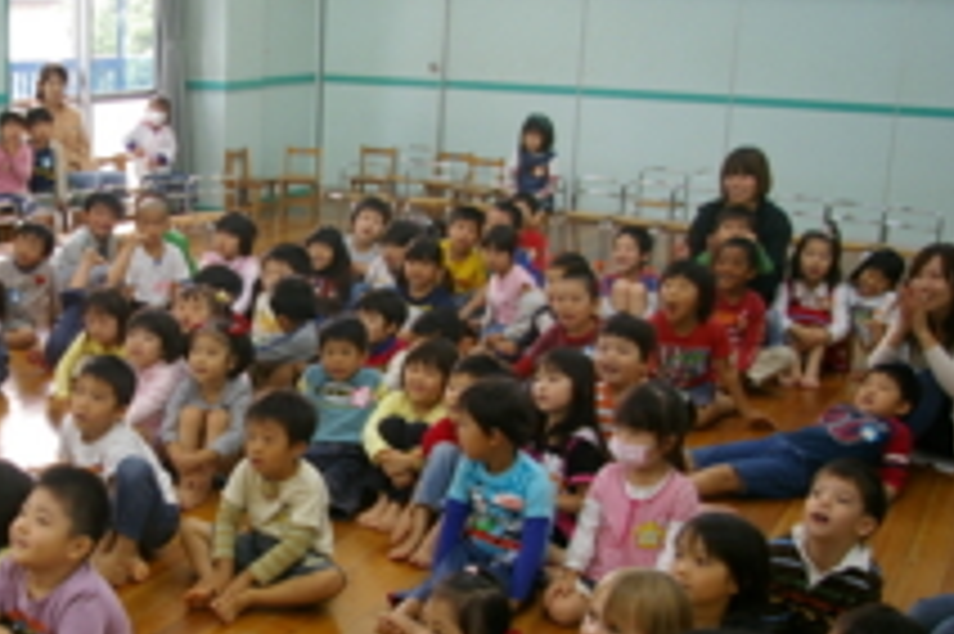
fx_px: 1350
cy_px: 366
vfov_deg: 26.4
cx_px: 198
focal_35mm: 51
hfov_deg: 37.6
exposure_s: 1/30
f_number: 3.5
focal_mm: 18
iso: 400
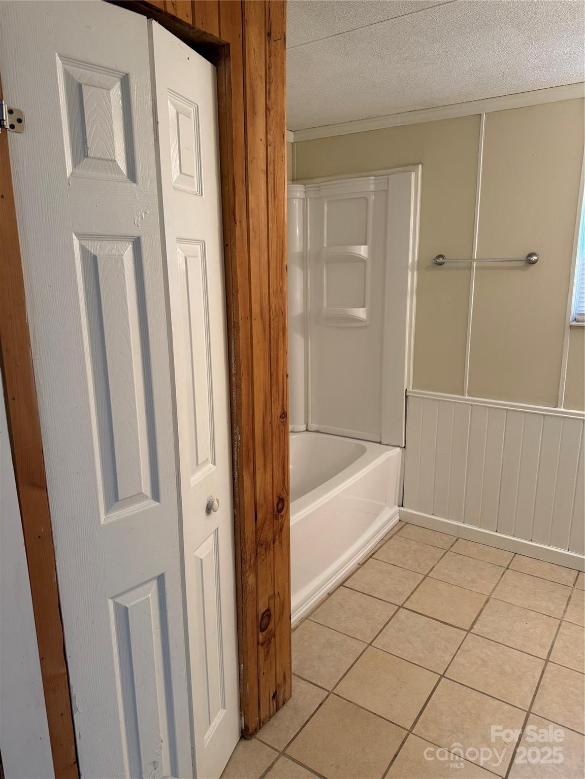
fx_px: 541
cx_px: 292
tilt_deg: -13.3
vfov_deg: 71.6
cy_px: 390
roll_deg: -0.3
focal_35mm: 24
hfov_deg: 56.8
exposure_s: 1/120
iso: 160
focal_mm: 6.76
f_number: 1.78
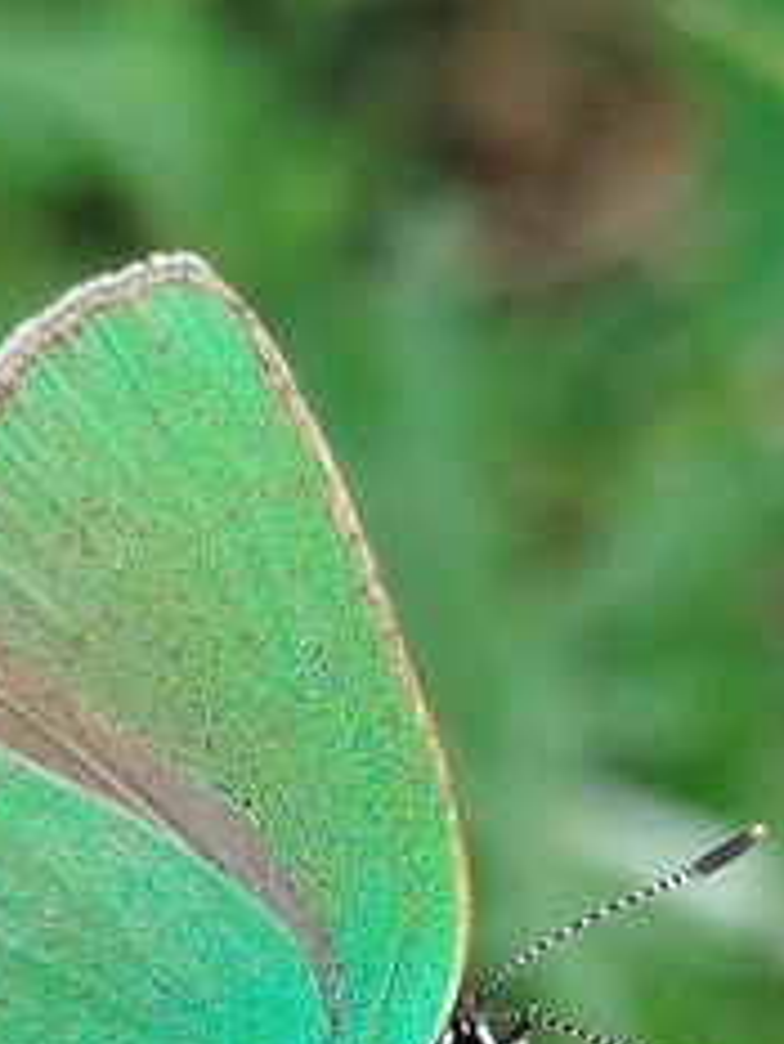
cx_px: 224
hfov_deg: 17.3
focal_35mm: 85
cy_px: 999
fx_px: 2564
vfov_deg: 22.3
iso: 50
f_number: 1.7
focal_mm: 5.31
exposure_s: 1/100
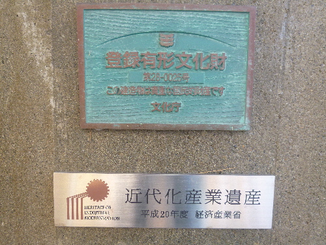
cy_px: 122
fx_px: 273
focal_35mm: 29
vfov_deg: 48.2
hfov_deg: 61.7
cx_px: 163
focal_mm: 5.2
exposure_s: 1/60
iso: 160
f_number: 2.7
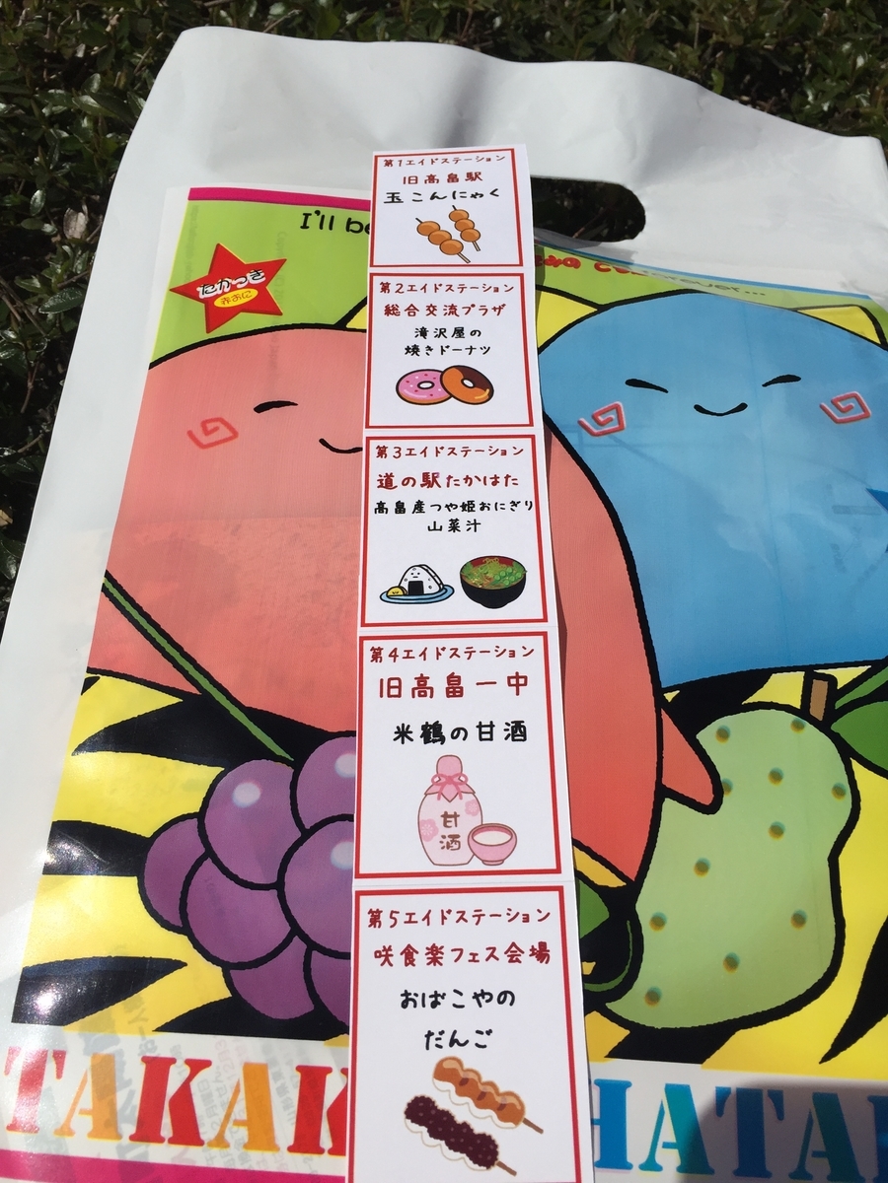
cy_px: 592
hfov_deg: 48.2
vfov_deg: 61.7
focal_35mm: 29
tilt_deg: -51.9
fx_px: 992
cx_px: 444
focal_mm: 4.15
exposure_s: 1/9901
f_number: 2.2
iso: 32
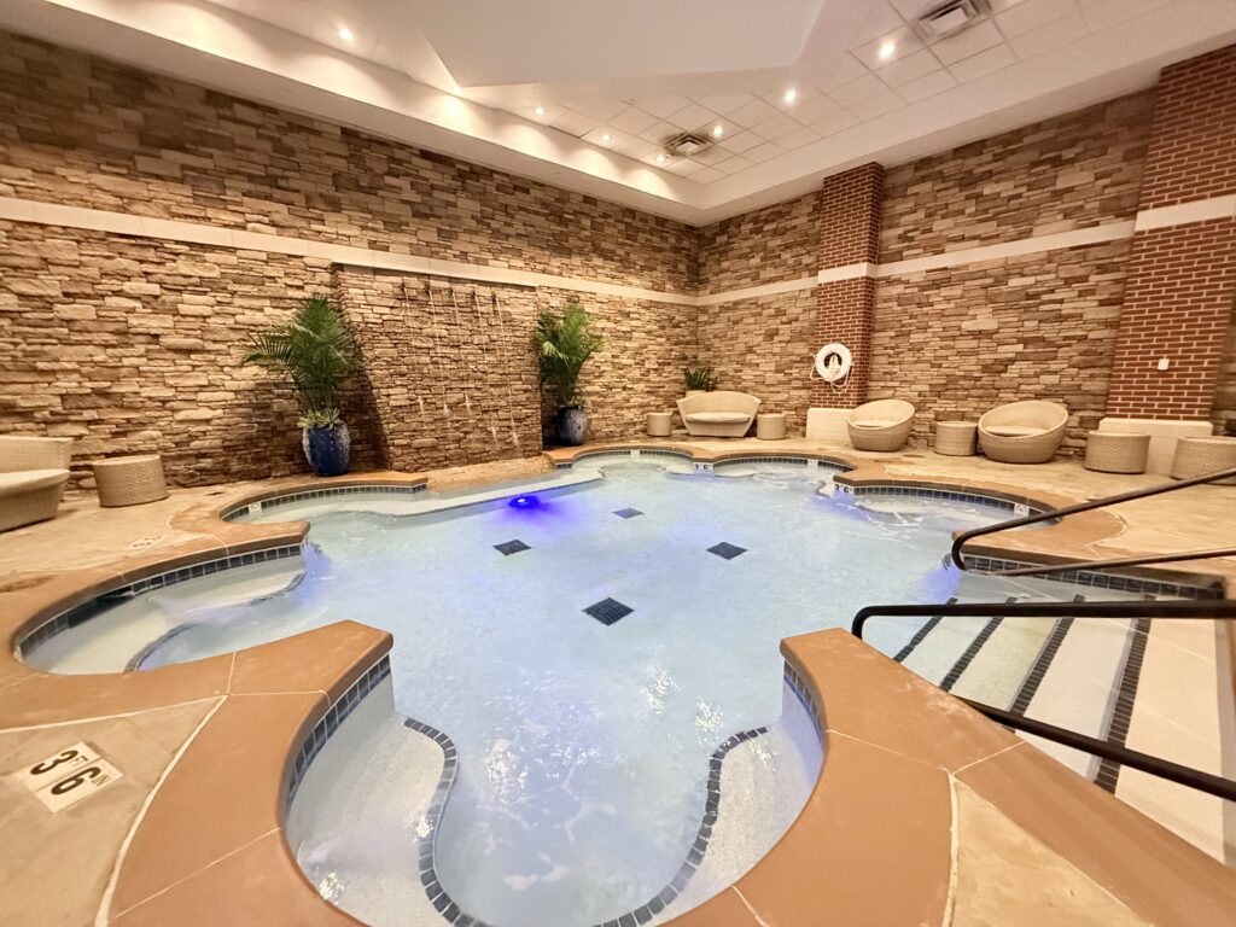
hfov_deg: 102.1
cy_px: 464
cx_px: 618
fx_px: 500
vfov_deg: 85.7
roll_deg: +1.0
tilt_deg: -8.9
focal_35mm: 14
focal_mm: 2.22
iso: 1000
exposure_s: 1/60
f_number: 2.2
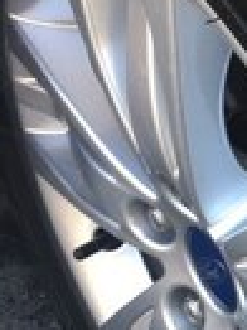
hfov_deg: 12.2
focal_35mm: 110
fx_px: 1048
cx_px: 464
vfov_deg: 17.9
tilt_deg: -38.1
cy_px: 174
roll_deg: -10.6
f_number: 2.2
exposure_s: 1/100
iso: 32
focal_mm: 4.15
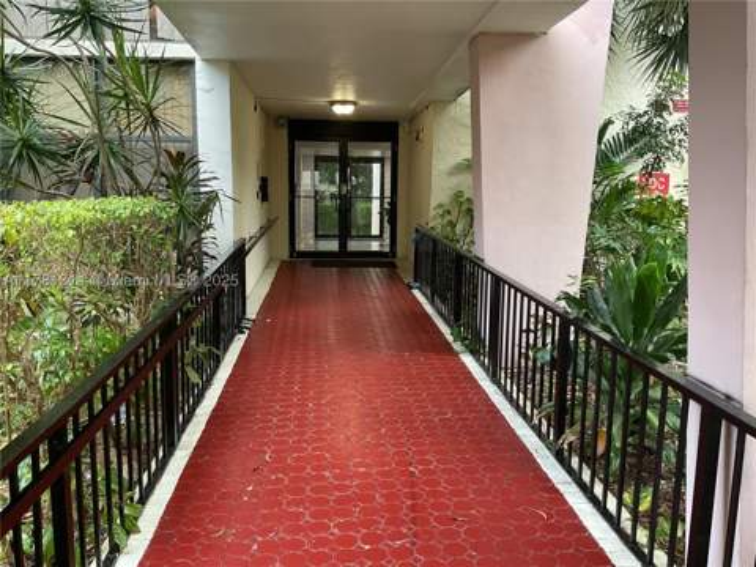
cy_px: 284
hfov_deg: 61.7
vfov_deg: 48.2
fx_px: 633
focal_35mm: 29
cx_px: 378
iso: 80
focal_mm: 3
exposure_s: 1/60
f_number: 1.8
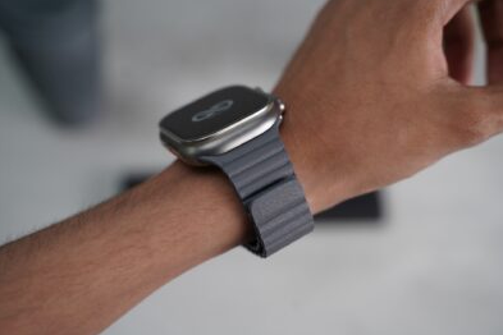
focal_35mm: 53
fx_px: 740
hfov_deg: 37.5
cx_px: 253
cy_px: 169
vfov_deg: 25.5
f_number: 3.5
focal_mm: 52
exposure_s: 1/90
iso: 1250
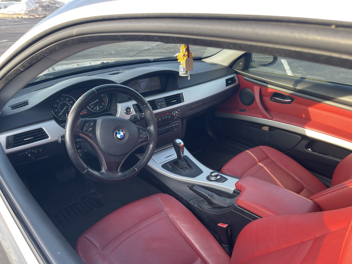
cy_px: 132
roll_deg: -0.7
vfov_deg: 54.9
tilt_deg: -26.9
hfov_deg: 69.4
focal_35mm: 25
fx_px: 254
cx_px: 176
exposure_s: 1/133
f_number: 1.6
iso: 32
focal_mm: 5.1
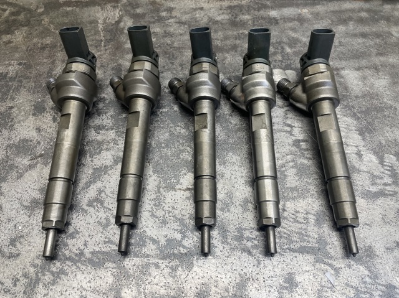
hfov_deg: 67.3
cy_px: 149
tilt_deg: -58.4
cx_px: 200
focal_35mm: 26
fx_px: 299
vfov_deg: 53.0
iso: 80
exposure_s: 1/121
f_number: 1.6
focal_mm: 4.2
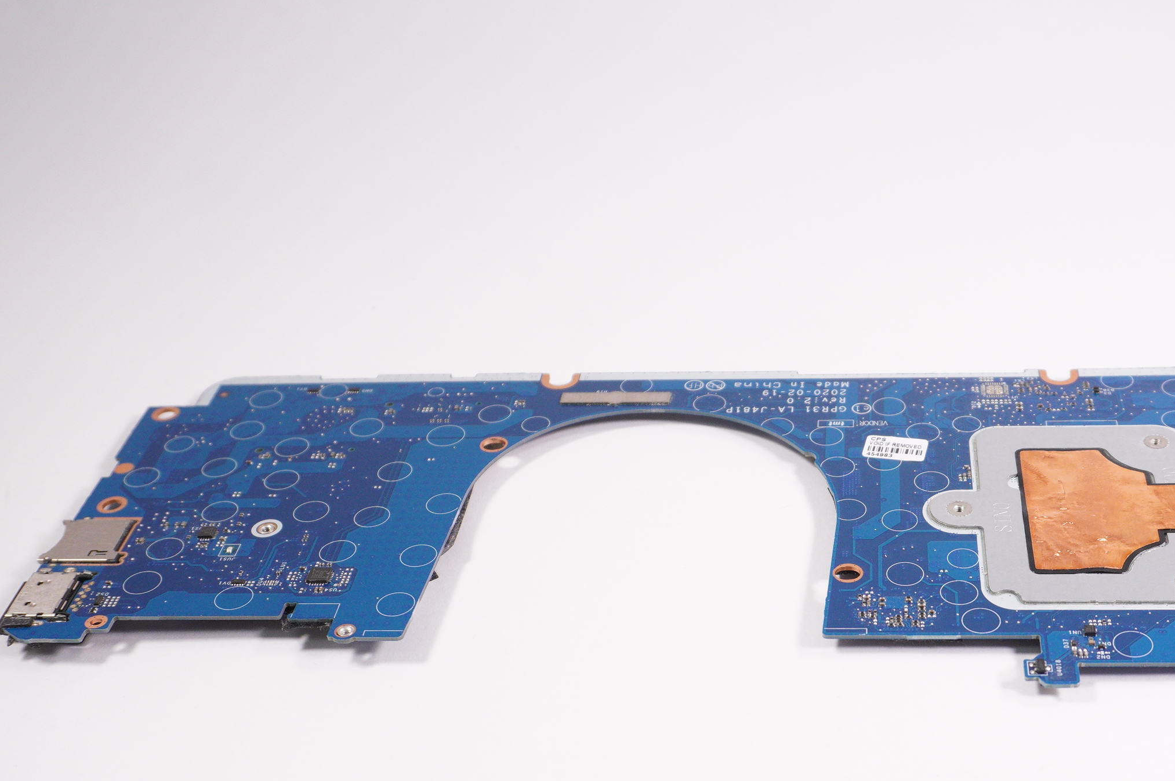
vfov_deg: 27.3
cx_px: 825
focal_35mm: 49
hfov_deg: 39.7
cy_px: 542
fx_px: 1598
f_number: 5.6
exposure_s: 1/250
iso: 640
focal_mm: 22
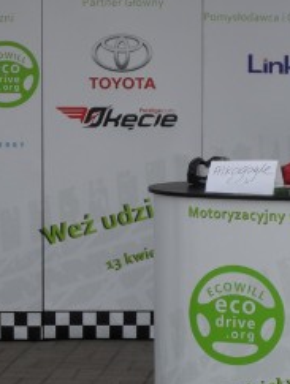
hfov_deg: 9.2
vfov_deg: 12.2
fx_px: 1805
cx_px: 119
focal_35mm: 162
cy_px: 137
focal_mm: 14.3
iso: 80
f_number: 4.5
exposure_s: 1/500
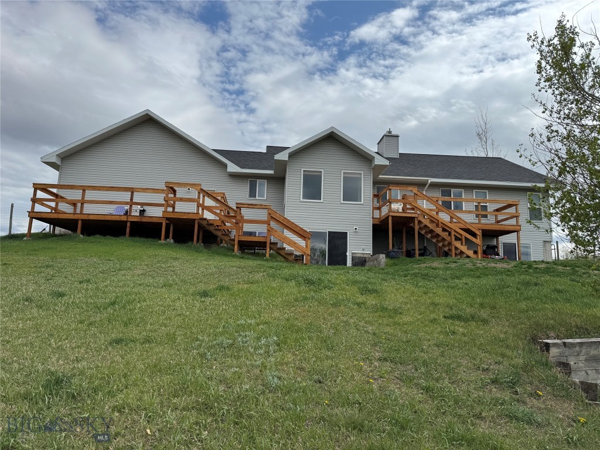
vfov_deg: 56.8
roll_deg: -1.6
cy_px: 225
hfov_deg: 71.6
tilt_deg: +9.2
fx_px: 416
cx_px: 300
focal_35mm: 24
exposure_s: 1/7092
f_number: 1.78
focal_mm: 6.76
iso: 80
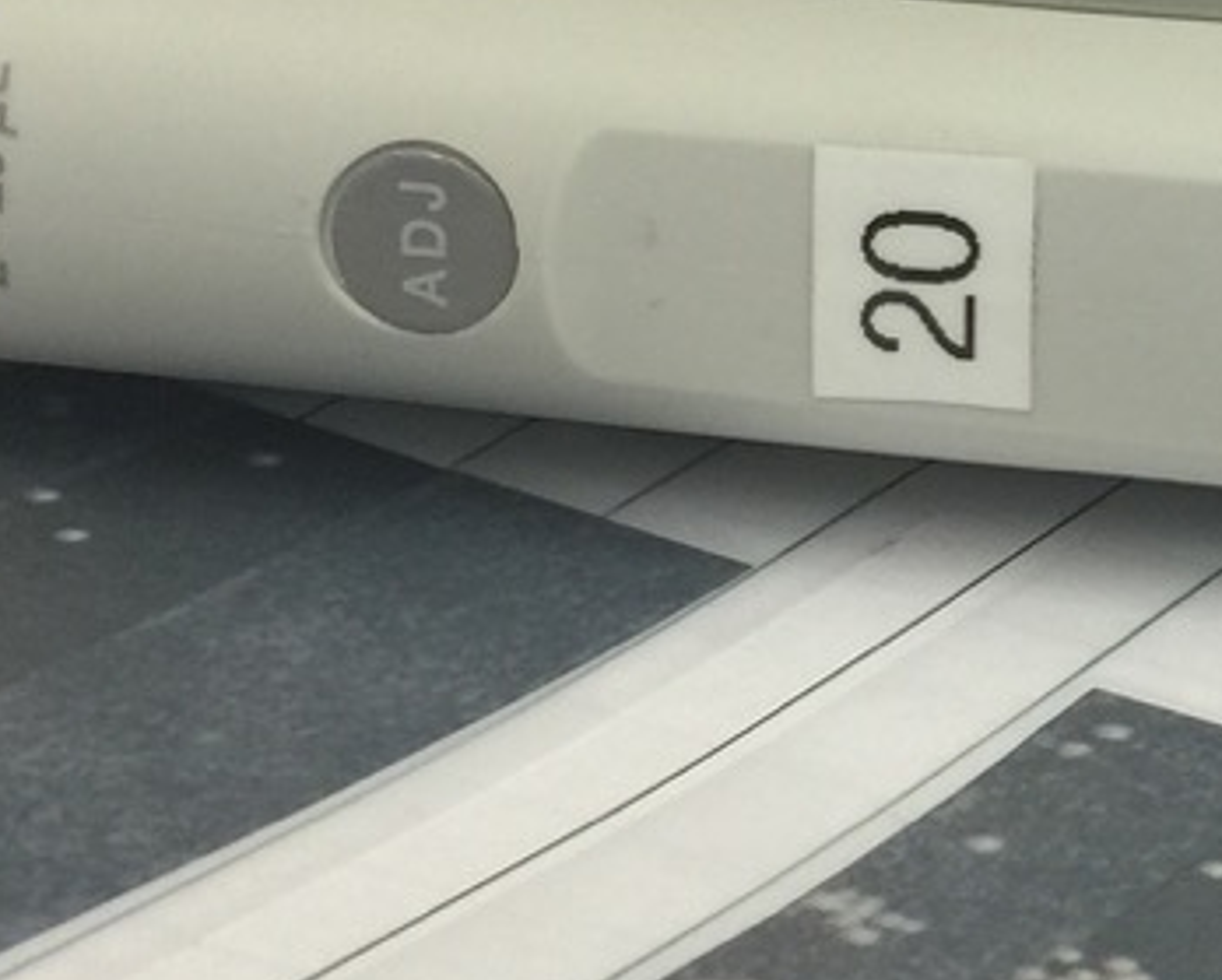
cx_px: 1921
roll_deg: -7.2
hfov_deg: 13.8
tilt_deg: -25.0
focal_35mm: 130
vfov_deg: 11.9
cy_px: 383
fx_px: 4706
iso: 40
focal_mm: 4.15
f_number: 2.2
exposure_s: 1/33
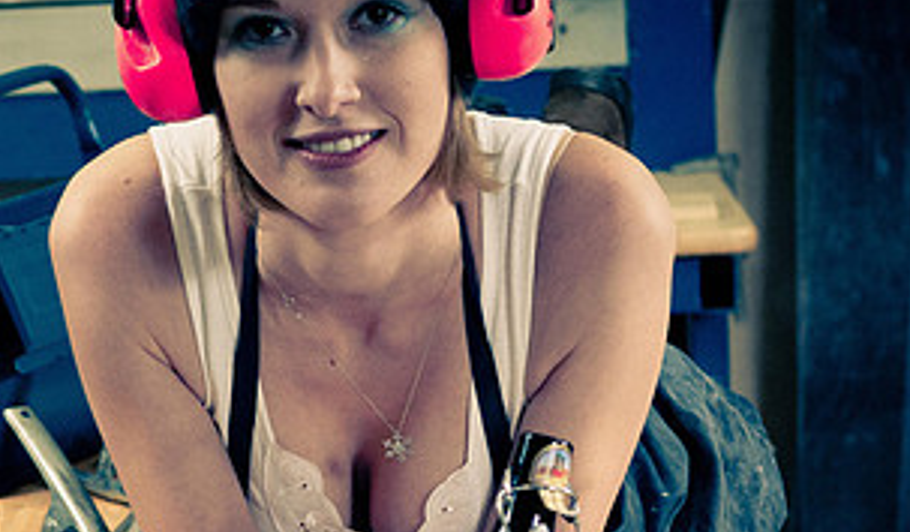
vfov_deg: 6.4
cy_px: 321
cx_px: 95
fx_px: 4725
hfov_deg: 10.9
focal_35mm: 194
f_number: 5
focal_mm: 62
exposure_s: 1/60
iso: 320
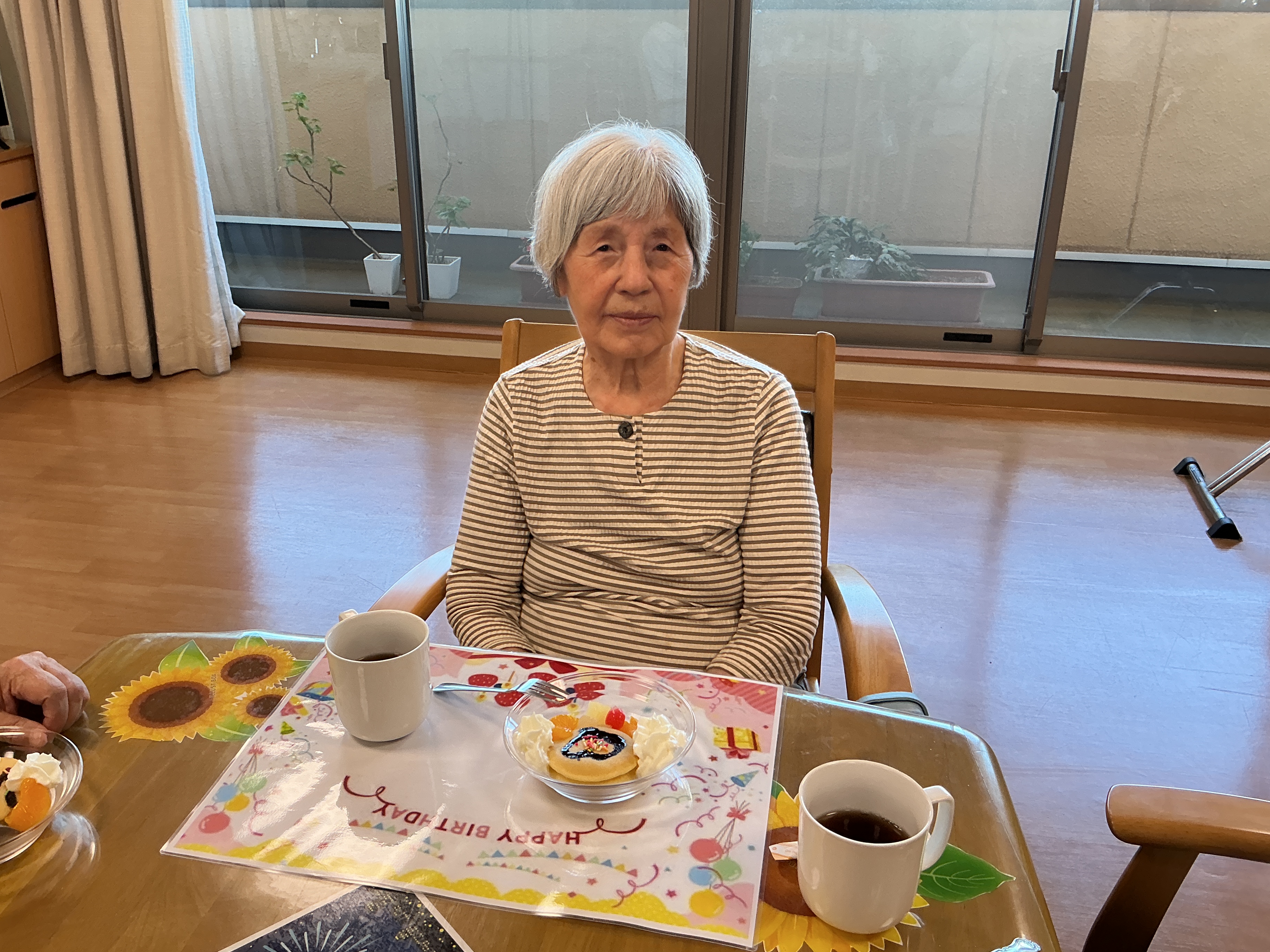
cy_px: 478
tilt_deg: -26.4
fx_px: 1174
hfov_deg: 56.8
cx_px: 588
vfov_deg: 44.2
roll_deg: +0.8
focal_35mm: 32
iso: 64
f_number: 1.8
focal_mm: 3
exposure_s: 1/120
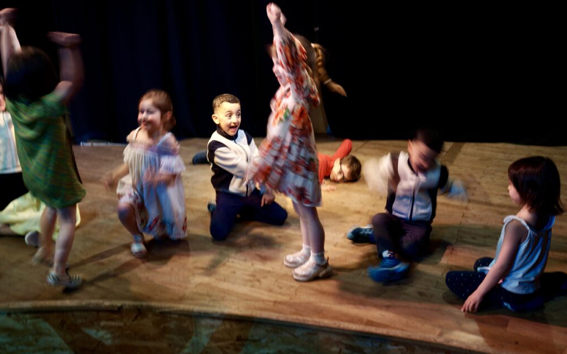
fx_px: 525
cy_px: 170
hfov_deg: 56.7
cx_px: 281
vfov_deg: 37.2
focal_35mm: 34
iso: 250
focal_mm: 22
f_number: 4
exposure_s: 1/20
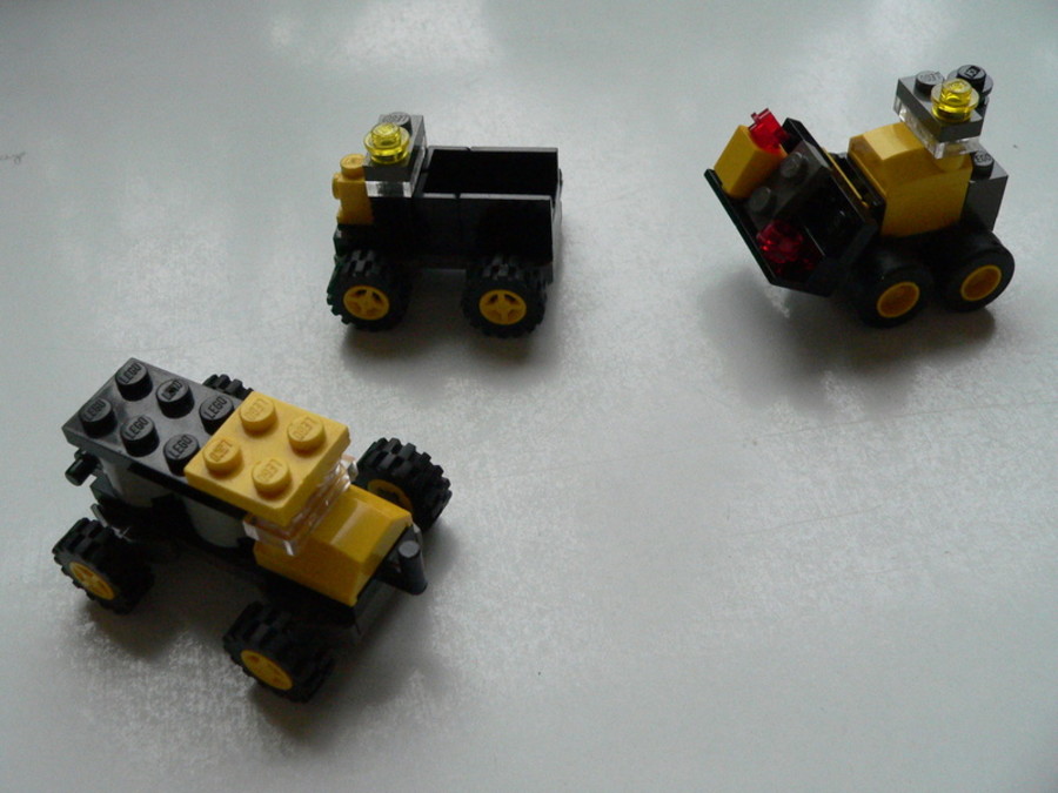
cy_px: 396
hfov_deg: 51.4
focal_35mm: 36
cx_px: 529
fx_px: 1100
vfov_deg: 39.7
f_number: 4
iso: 400
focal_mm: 6
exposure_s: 1/125
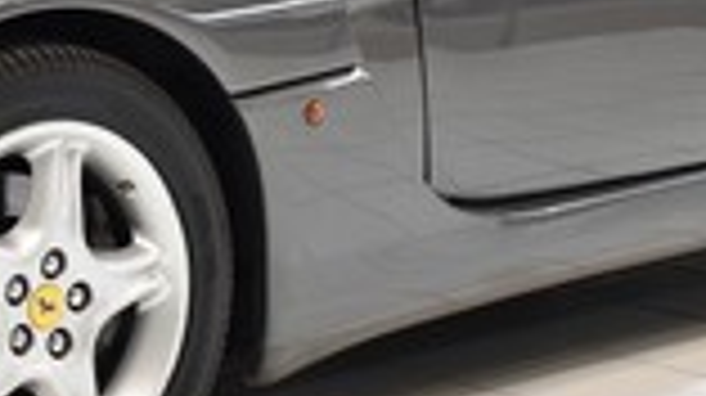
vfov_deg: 8.4
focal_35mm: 143
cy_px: 61
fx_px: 2675
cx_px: 76
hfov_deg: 14.9
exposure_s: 1/30
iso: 100
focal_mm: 26
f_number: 4
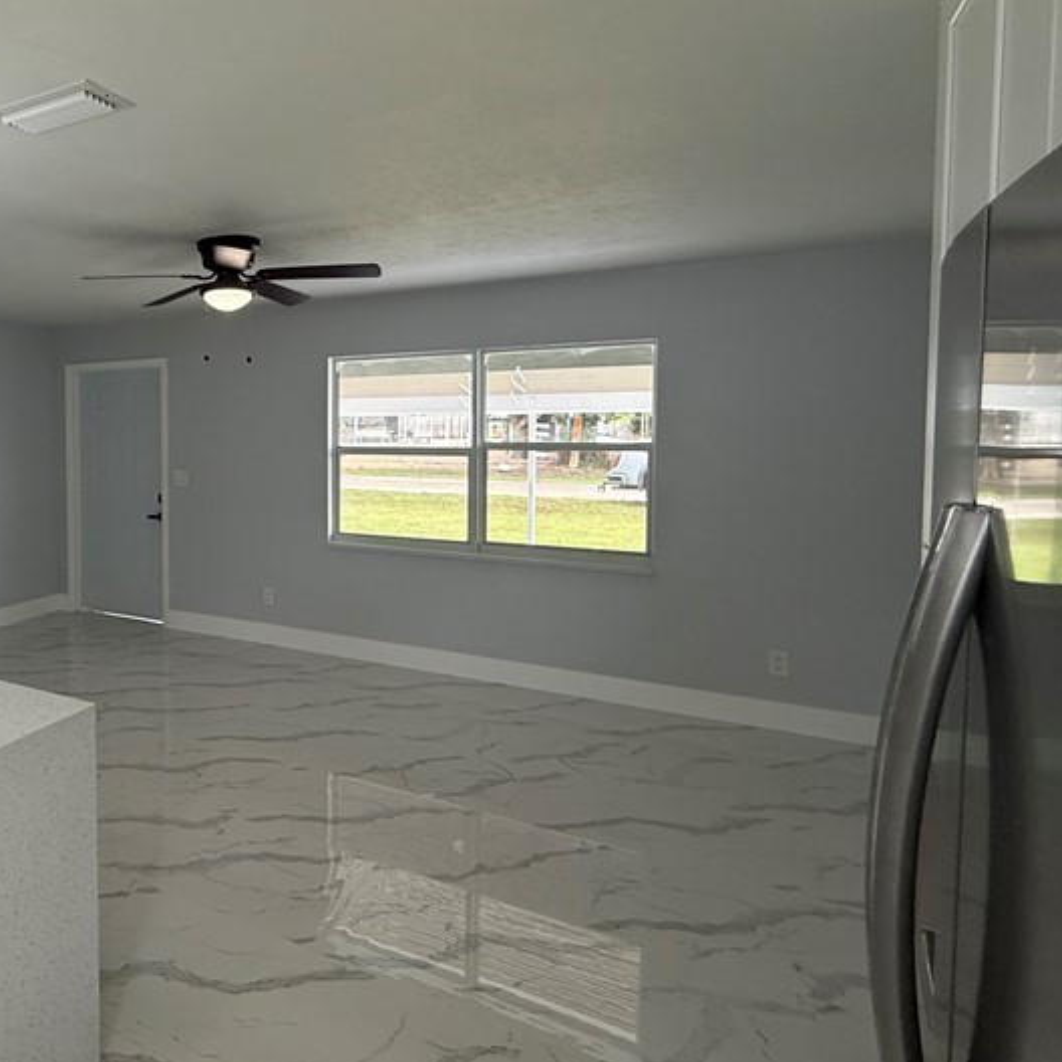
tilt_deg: -1.8
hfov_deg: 57.3
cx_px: 137
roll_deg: +1.7
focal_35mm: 24
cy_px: 465
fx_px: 833
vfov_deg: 64.8
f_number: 2.2
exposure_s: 1/120
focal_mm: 2.22
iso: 125
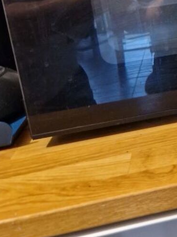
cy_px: 1
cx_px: 233
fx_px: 423
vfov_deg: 29.2
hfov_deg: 21.3
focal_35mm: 62
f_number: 1.8
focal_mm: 5.4
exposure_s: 1/25
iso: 800
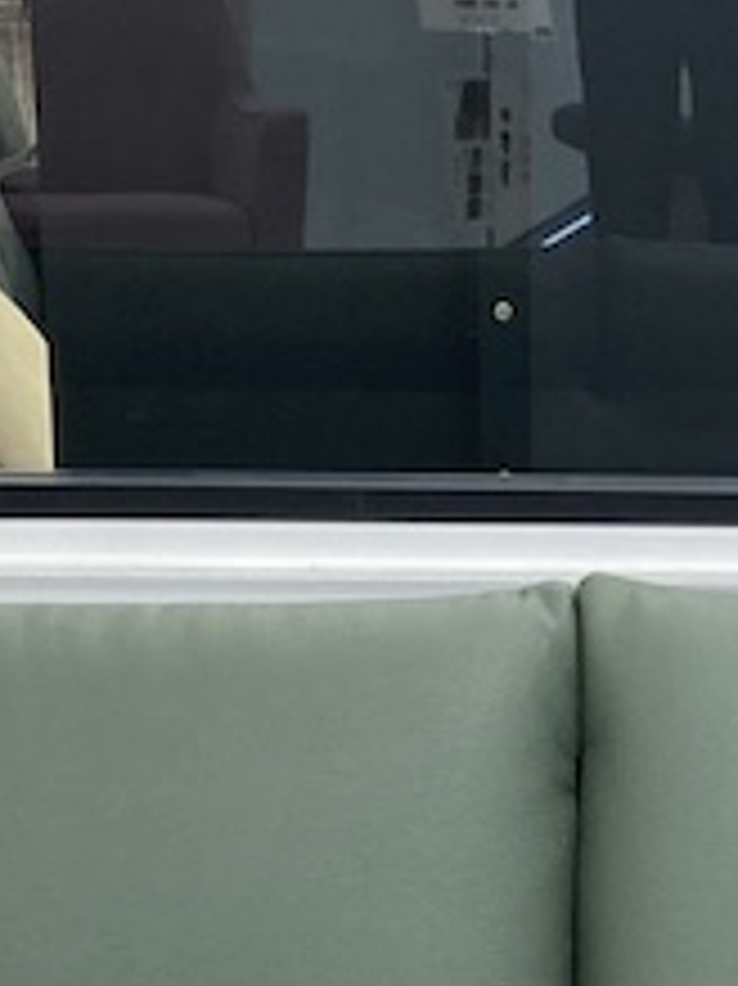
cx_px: 594
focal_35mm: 131
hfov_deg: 11.3
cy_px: 1508
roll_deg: -1.0
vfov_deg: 14.0
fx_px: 3727
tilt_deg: -24.5
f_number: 1.8
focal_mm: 3.99
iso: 50
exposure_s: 1/60
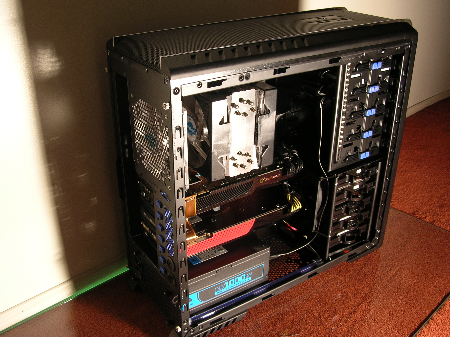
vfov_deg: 39.6
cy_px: 168
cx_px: 225
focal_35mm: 36
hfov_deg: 51.4
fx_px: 468
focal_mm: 6
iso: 50
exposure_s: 1/30.6
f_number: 2.7
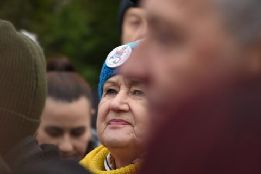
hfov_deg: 8.9
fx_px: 1685
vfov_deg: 5.9
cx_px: 130
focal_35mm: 232
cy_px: 87
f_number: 6.3
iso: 100
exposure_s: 1/100
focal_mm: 155
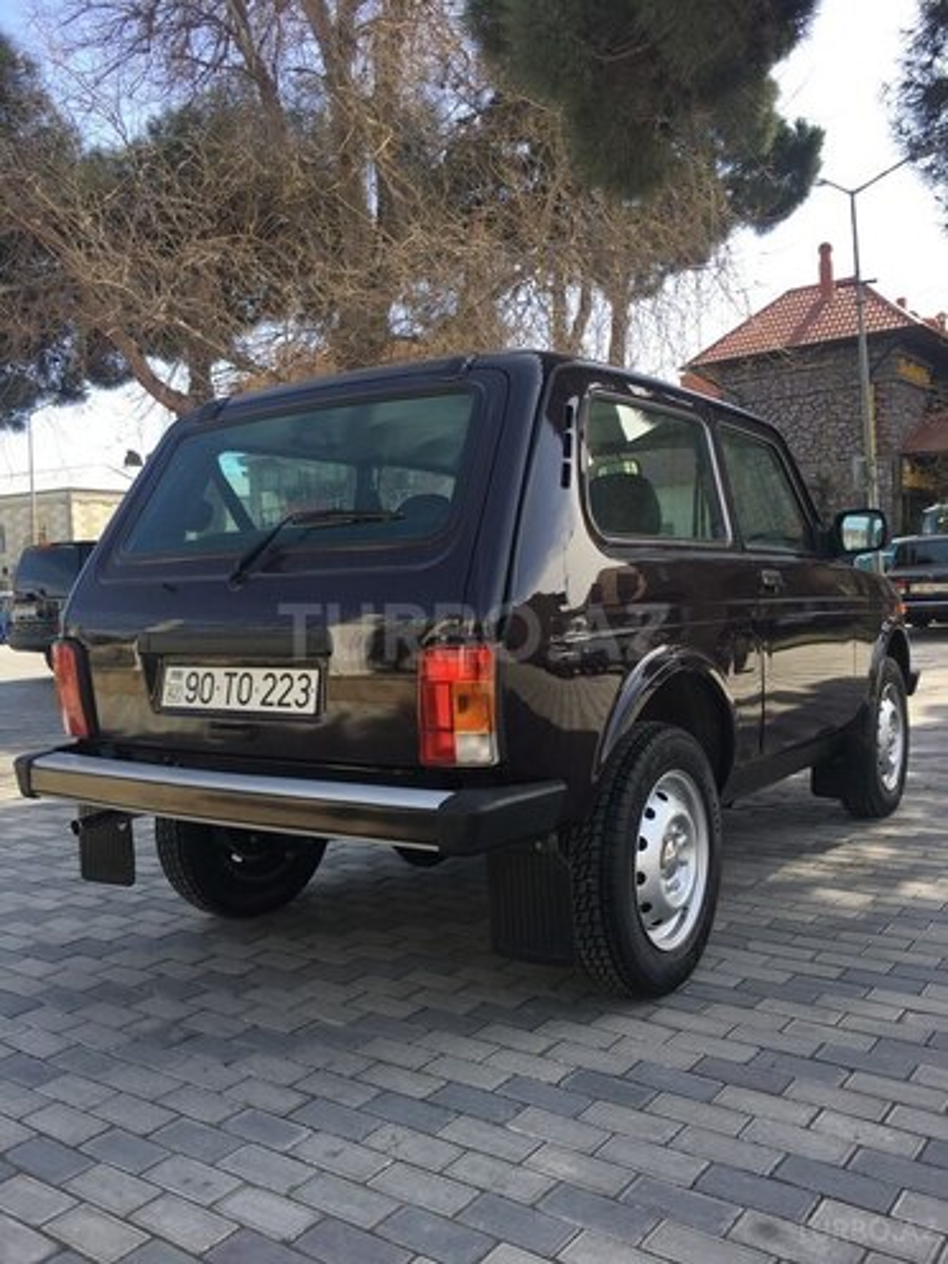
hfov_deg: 48.2
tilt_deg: -4.6
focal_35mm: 29
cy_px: 632
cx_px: 474
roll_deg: +3.2
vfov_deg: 61.7
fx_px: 1059
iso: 25
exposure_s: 1/437
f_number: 2.2
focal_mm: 4.15
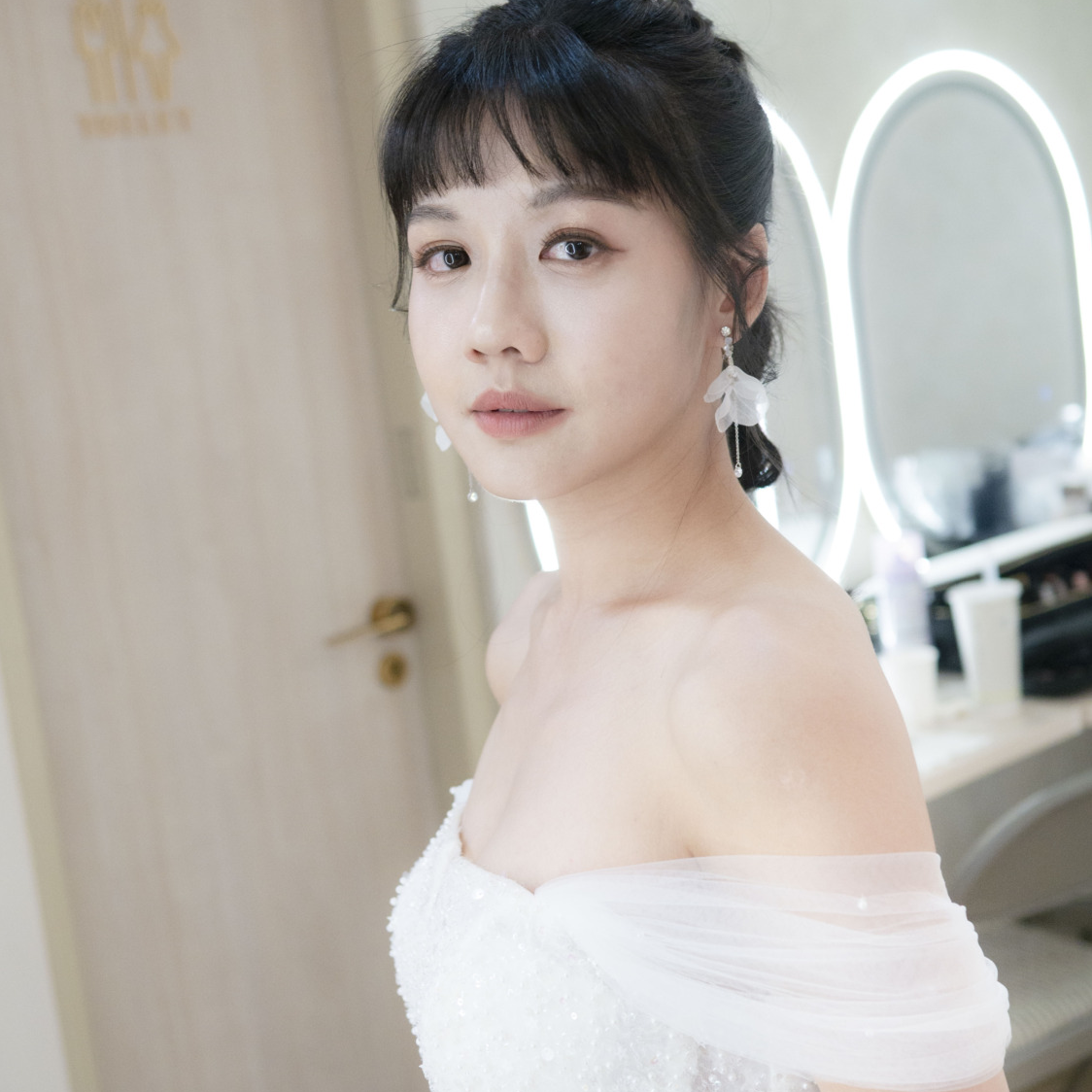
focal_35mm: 59
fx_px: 2106
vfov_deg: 29.1
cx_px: 546
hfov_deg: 29.1
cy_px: 583
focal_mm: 25
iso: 800
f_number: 2.5
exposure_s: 1/320
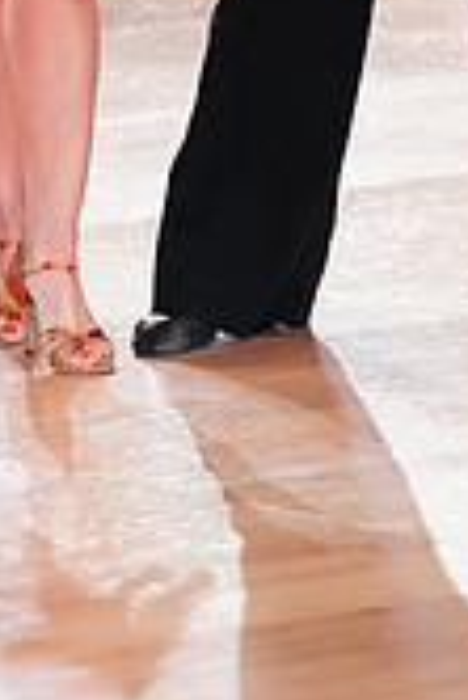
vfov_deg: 4.3
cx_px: 196
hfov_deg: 2.9
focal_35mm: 472
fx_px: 9184
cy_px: -460
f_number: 3.2
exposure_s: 1/640
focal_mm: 135
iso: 3200
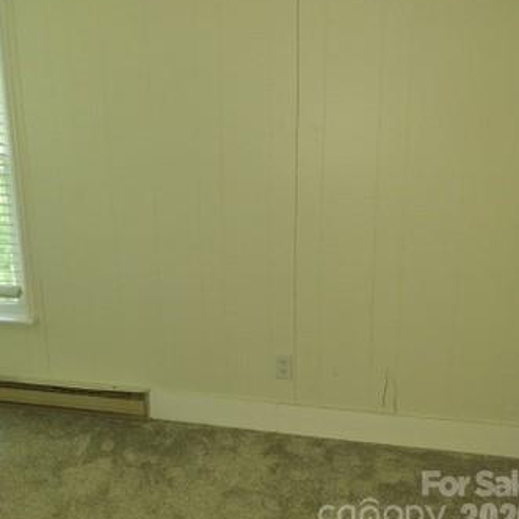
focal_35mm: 32
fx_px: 543
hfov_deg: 50.0
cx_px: 163
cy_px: 260
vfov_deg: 51.1
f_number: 1.8
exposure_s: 1/50
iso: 200
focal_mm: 4.69
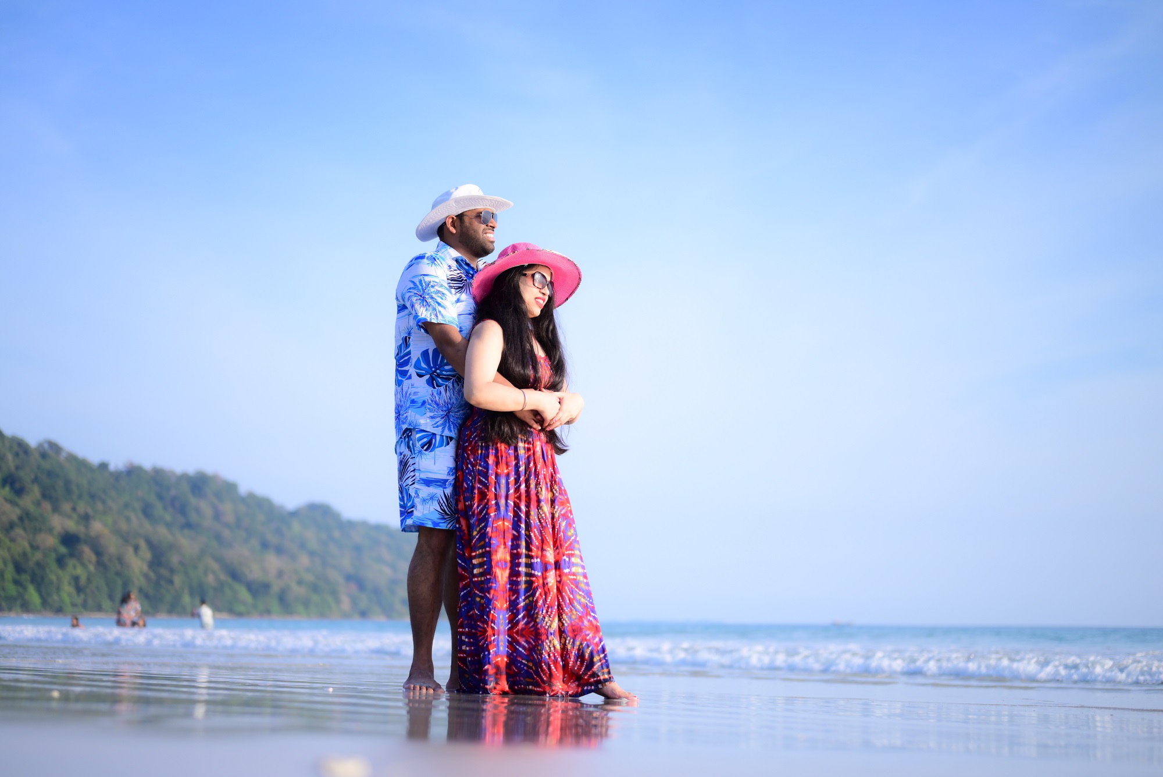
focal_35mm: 50
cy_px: 388
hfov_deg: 39.6
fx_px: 1616
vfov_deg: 27.0
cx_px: 582
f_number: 1.8
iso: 160
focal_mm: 50
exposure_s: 1/3200
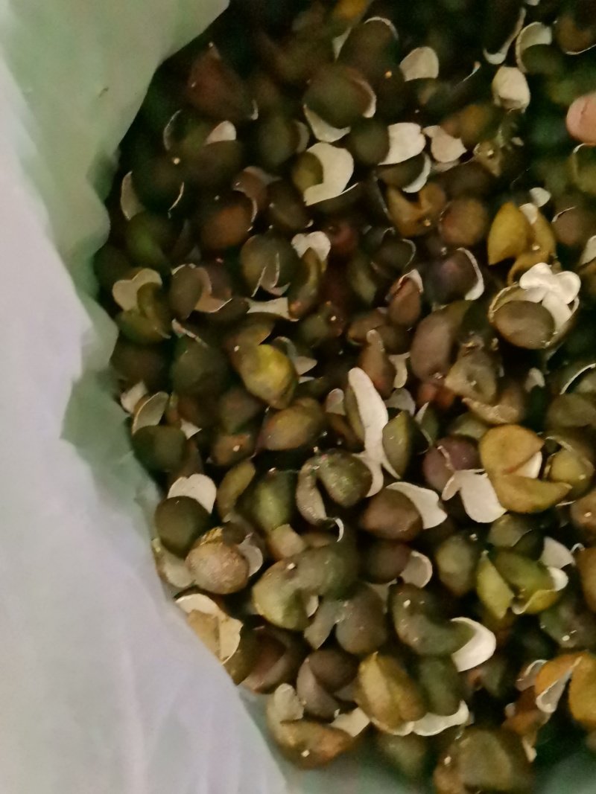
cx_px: 298
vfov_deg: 65.3
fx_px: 620
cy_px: 397
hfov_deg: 51.3
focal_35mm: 27
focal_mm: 5.72
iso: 6400
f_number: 2
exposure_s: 1/50
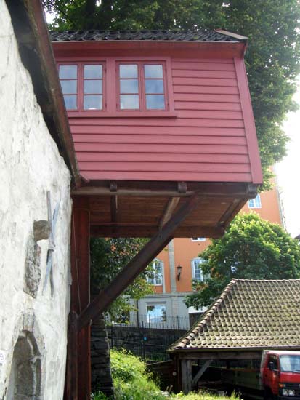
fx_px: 473
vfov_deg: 45.8
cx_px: 150
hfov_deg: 35.2
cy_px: 200
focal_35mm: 41
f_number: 4.6
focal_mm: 6.8
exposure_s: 1/125
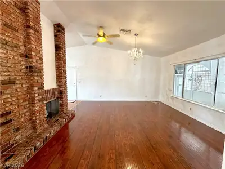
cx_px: 112
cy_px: 84
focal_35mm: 14
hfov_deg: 102.1
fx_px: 91
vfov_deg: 85.7
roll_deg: +0.6
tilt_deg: -4.9
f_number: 2.2
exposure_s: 1/60
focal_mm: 2.22
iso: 200
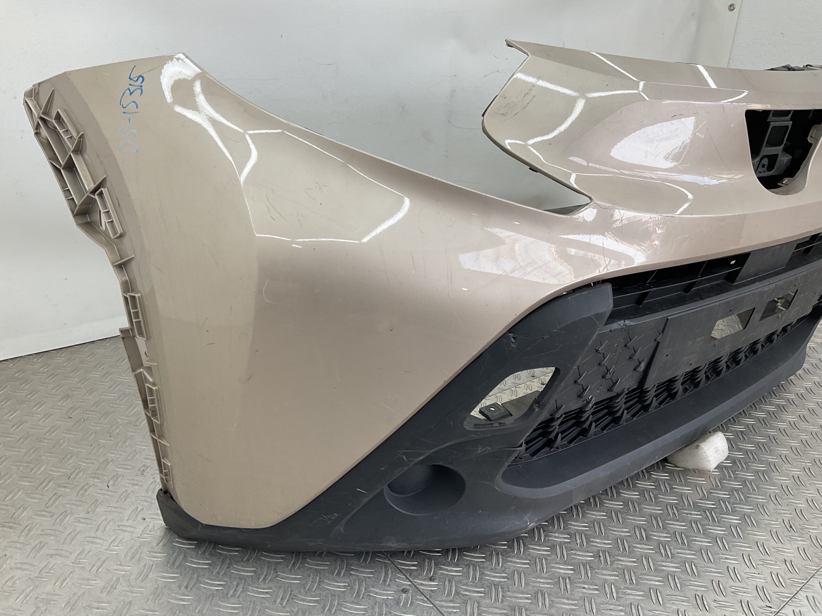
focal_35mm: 29
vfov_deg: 48.2
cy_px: 308
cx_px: 411
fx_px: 689
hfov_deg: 61.7
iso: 20
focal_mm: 3
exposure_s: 1/120
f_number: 1.8
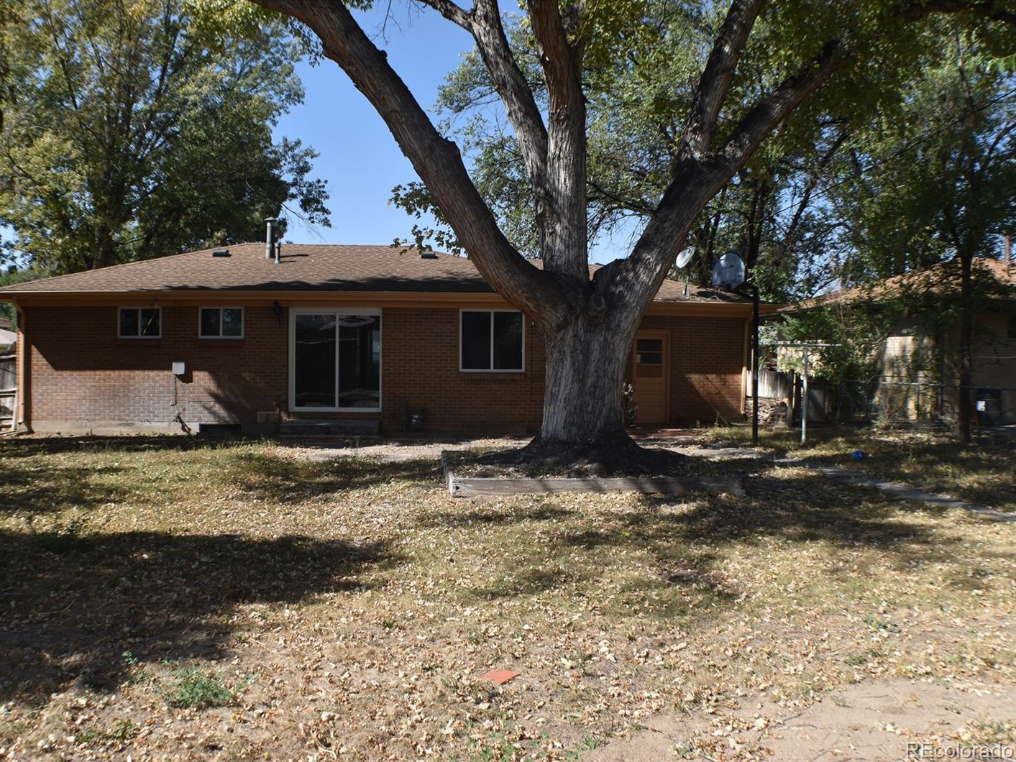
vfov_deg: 38.2
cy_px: 382
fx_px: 1102
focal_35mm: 38
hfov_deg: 49.4
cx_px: 447
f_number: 8
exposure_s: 1/200
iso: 100
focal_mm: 23
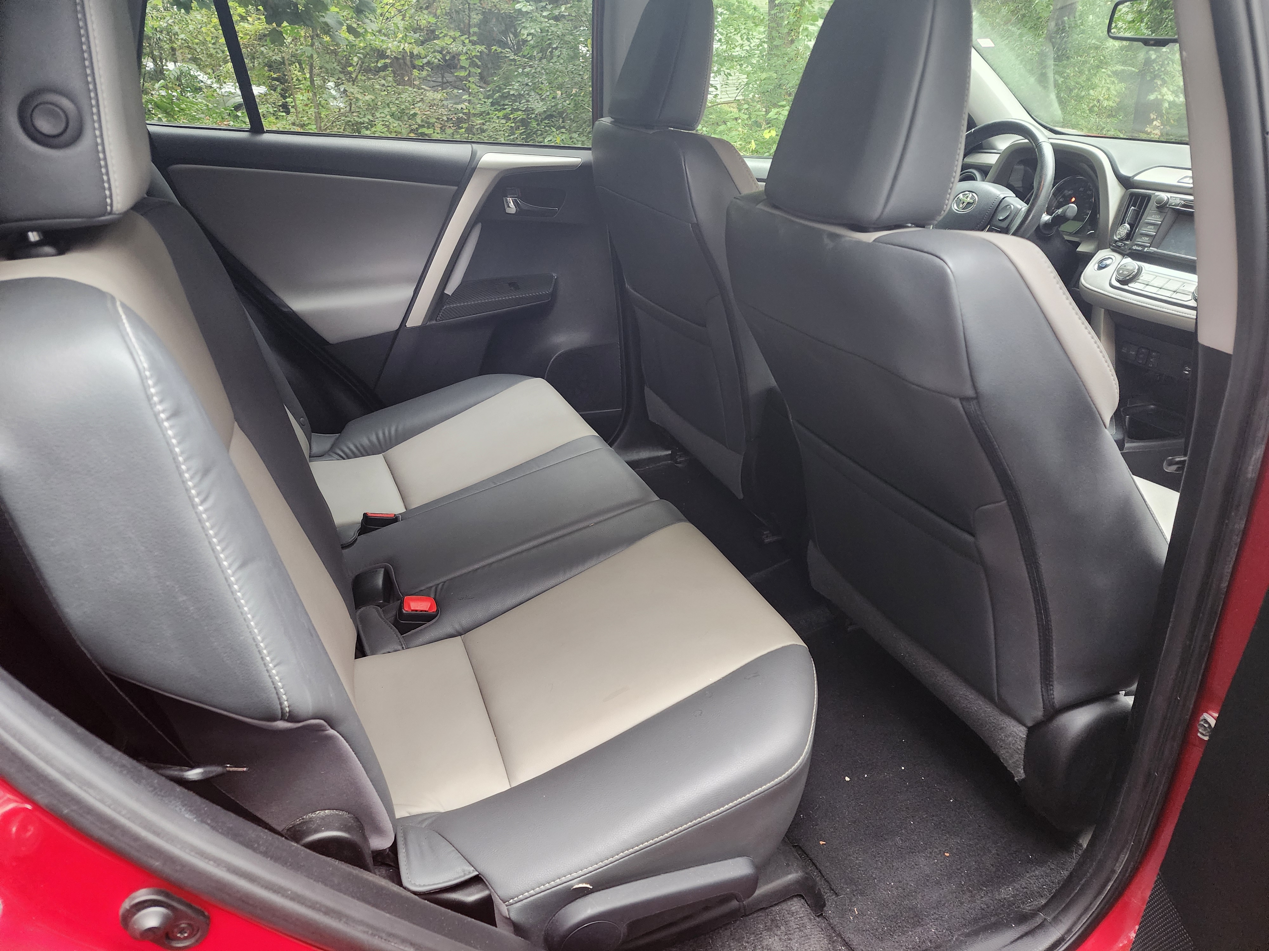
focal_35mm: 23
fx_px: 843
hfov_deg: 73.9
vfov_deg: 58.9
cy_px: 476
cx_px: 634
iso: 640
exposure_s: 1/60
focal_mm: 6.4
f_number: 1.8
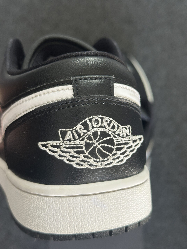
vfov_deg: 39.7
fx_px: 346
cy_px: 124
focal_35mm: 48
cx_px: 94
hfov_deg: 30.3
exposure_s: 1/50
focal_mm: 6.86
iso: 160
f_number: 1.78
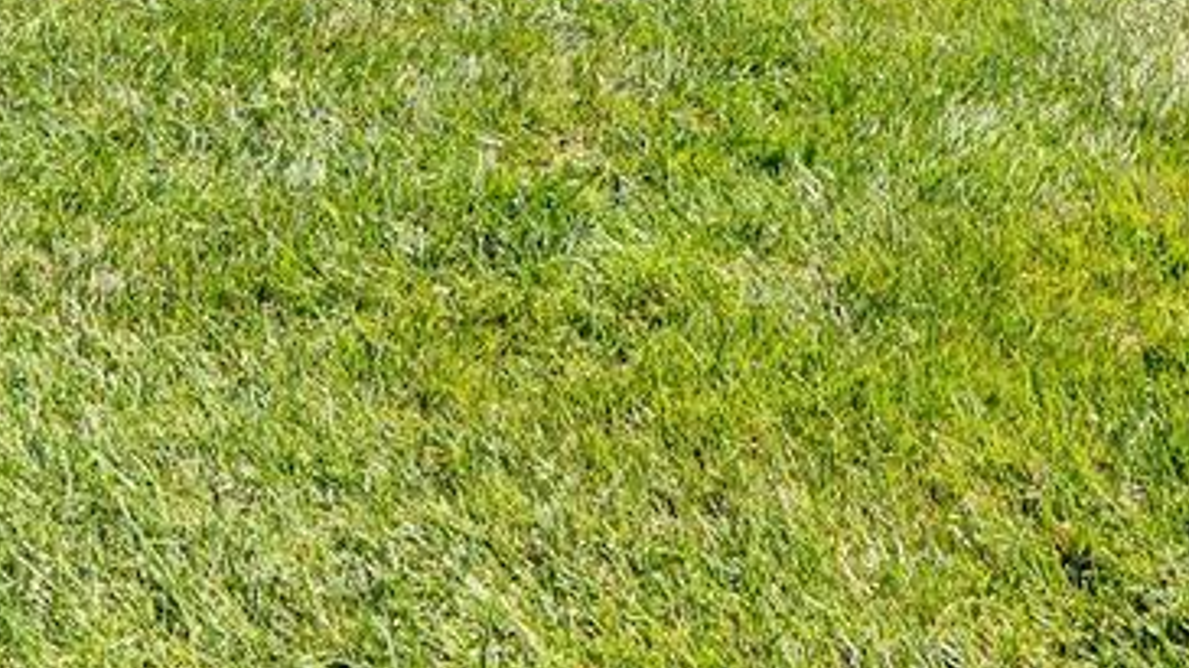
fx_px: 1954
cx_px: 730
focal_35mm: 62
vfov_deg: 15.4
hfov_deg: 33.7
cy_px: -675
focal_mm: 10
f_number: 6.3
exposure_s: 1/125
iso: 100
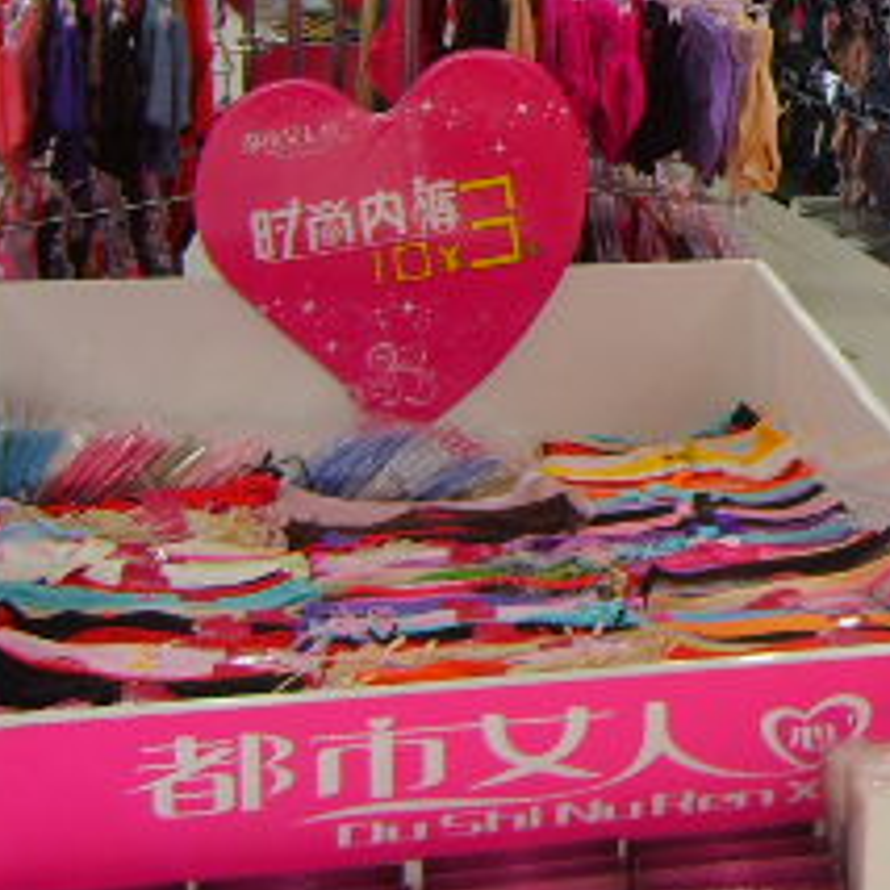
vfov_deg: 18.2
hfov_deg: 17.5
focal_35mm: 93
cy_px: -4
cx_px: 1174
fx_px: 2705
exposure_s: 1/30
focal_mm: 5.8
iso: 59
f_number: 2.8
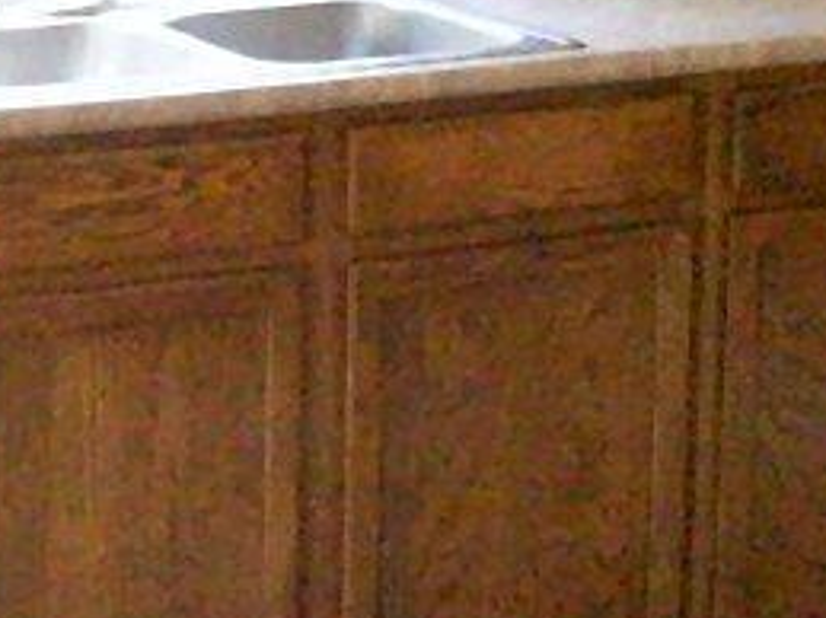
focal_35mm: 139
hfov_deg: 14.1
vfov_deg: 10.6
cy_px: -25
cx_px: 121
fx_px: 3315
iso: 800
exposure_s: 1/210
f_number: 2.7
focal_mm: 6
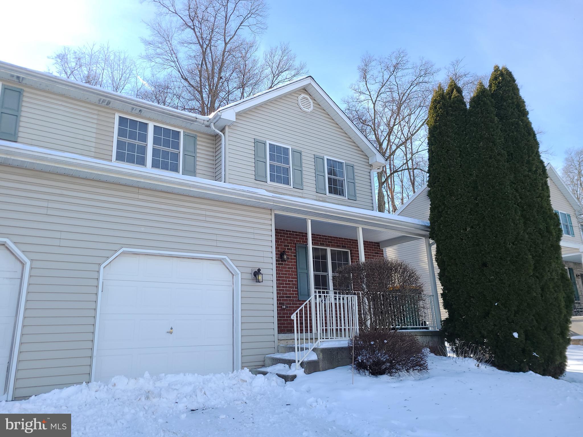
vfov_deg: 53.1
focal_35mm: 26
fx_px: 438
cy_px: 218
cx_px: 292
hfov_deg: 67.3
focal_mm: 5.4
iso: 40
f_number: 1.8
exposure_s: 1/944
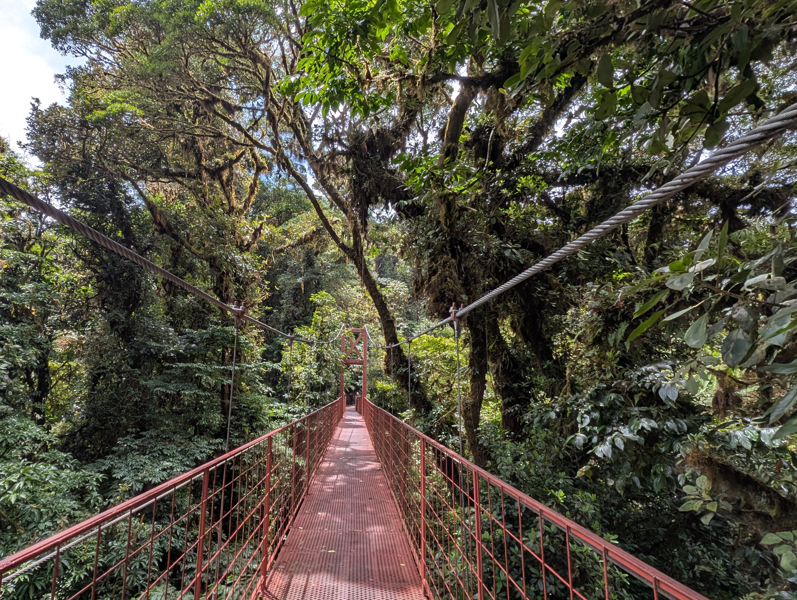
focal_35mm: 16
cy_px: 316
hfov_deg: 93.5
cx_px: 329
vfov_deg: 78.2
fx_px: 369
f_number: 2.2
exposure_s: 1/729
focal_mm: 1.95
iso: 41
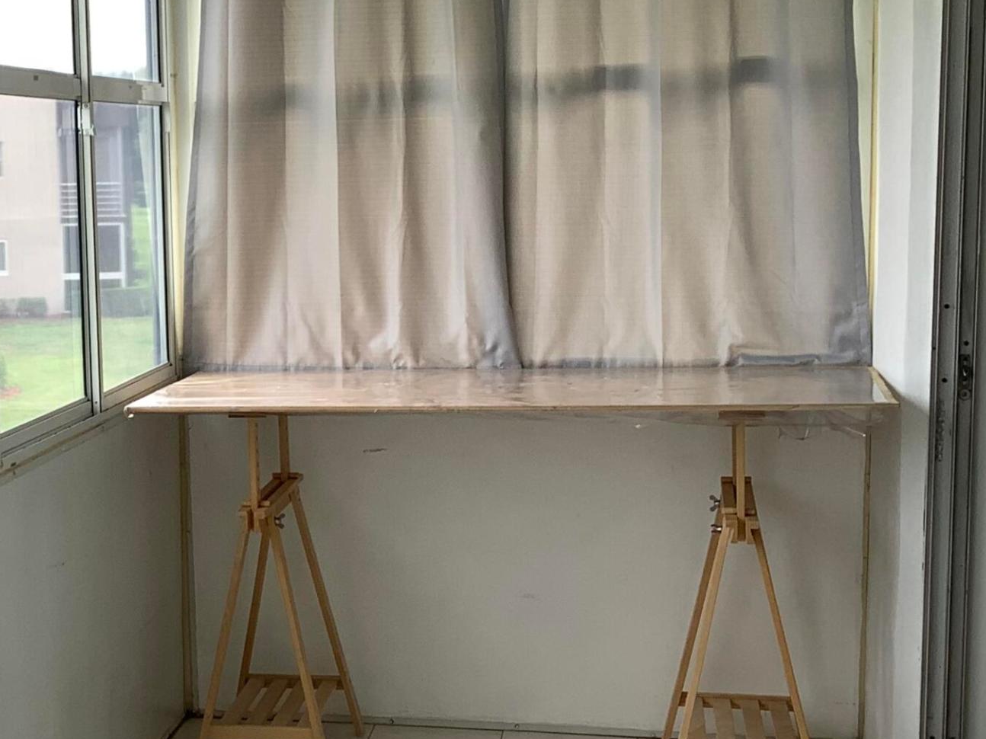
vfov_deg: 21.3
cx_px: 61
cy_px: 401
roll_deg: +0.4
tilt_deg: -6.9
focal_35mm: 69
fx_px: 1965
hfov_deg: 27.0
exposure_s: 1/127
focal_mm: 3.3
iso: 25
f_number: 2.4
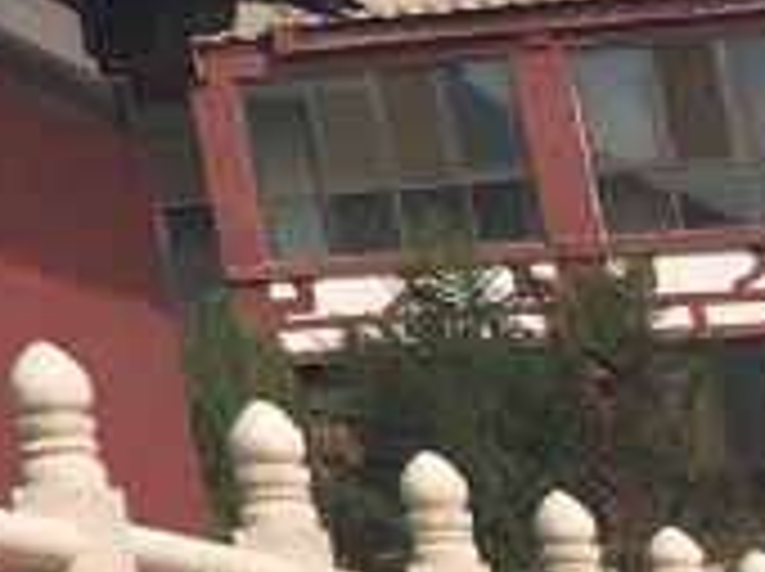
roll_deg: +1.3
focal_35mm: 198
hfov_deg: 8.2
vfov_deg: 7.0
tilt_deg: +21.3
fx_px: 4370
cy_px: -842
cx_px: -1652
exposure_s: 1/2519
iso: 20
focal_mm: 3.99
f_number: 1.8
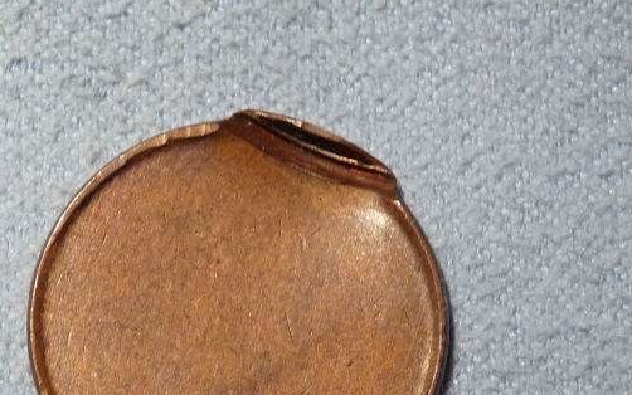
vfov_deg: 7.9
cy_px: 316
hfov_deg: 12.7
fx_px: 2843
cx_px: 208
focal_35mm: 165
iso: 320
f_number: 3.4
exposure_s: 1/30
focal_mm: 11.5
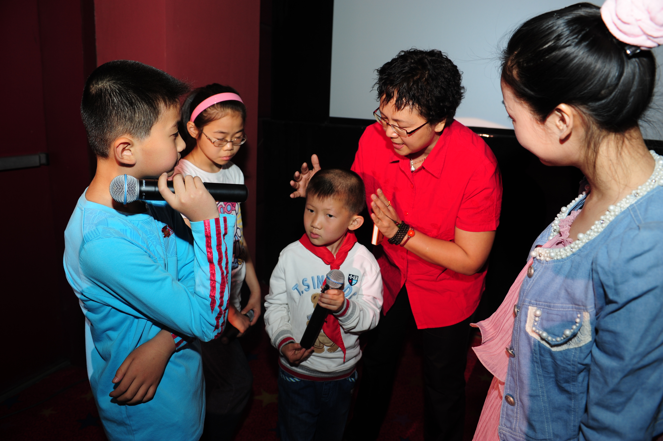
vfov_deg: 46.3
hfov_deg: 65.5
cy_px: 220
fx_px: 515
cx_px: 332
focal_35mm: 28
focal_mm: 28
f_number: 5.6
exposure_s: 1/60
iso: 400
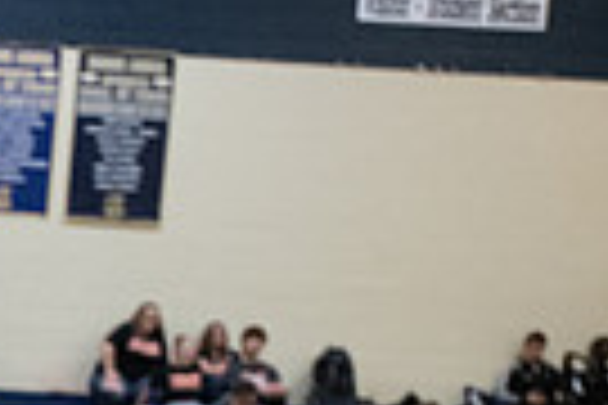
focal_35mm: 150
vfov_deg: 8.8
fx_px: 2533
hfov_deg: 12.0
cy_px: 745
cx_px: -671
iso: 5000
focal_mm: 35
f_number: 5.6
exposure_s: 1/160
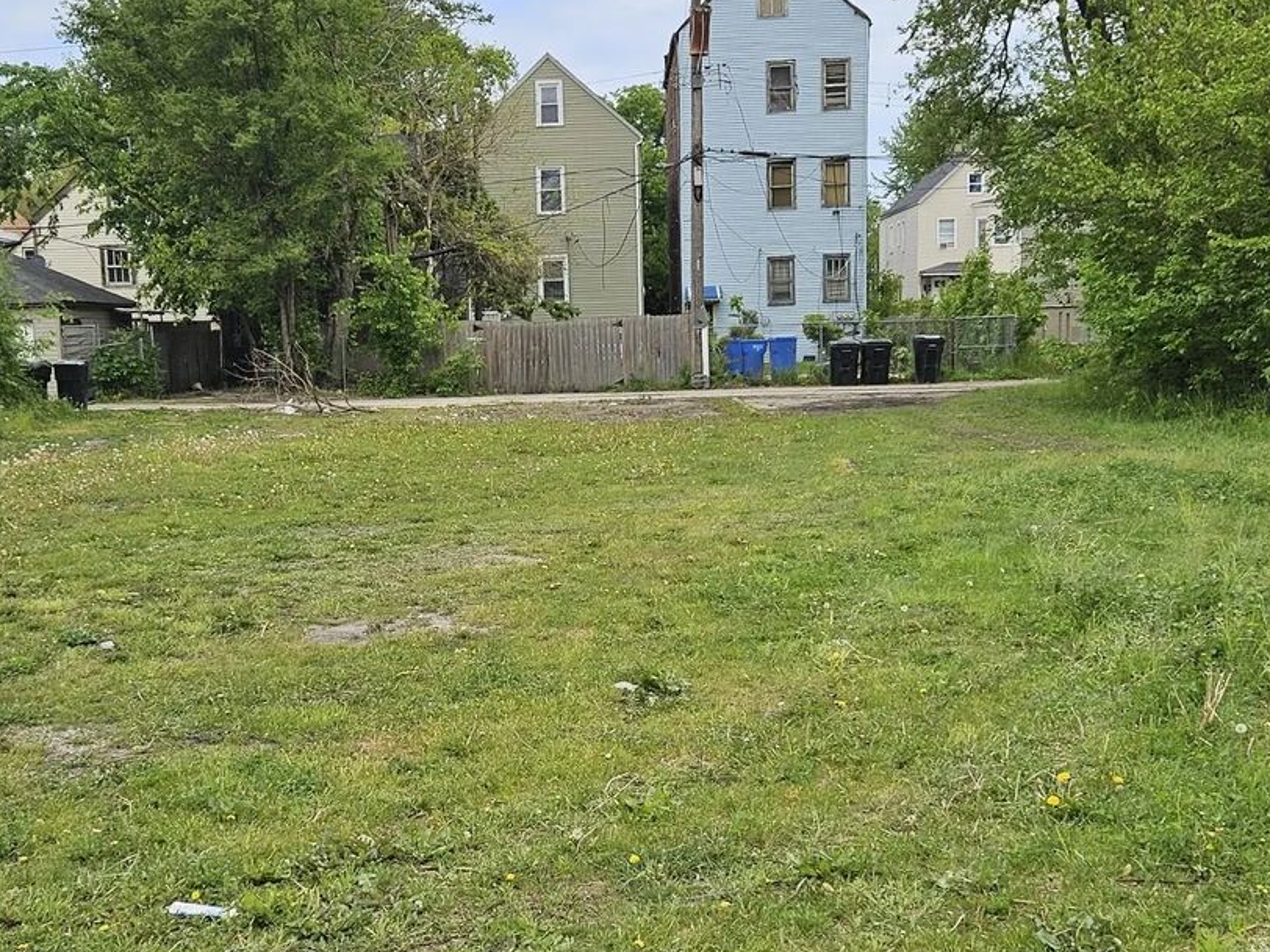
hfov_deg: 61.5
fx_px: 1064
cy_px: 567
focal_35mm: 29
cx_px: 574
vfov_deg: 48.0
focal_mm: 5.4
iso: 25
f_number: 1.8
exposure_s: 1/1480
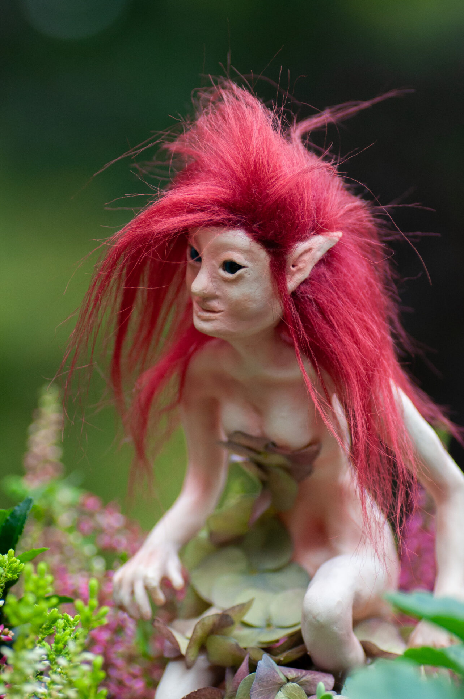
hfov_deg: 7.6
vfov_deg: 11.5
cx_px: 215
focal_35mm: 179
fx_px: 3470
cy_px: 261
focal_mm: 90
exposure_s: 1/1600
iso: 640
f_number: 3.5
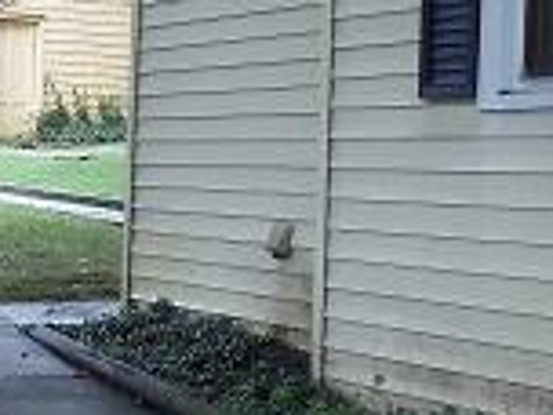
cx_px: -255
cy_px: 209
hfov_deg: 12.1
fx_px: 2492
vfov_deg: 9.5
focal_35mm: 156
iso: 100
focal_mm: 6
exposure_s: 1/80
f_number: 3.5
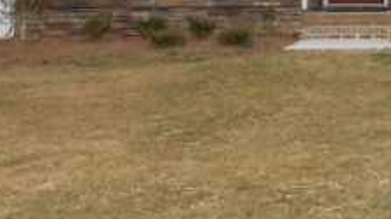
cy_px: -97
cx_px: 488
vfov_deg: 10.0
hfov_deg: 17.2
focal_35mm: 118
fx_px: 1222
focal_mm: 6.8
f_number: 4.2
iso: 80
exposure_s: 1/125
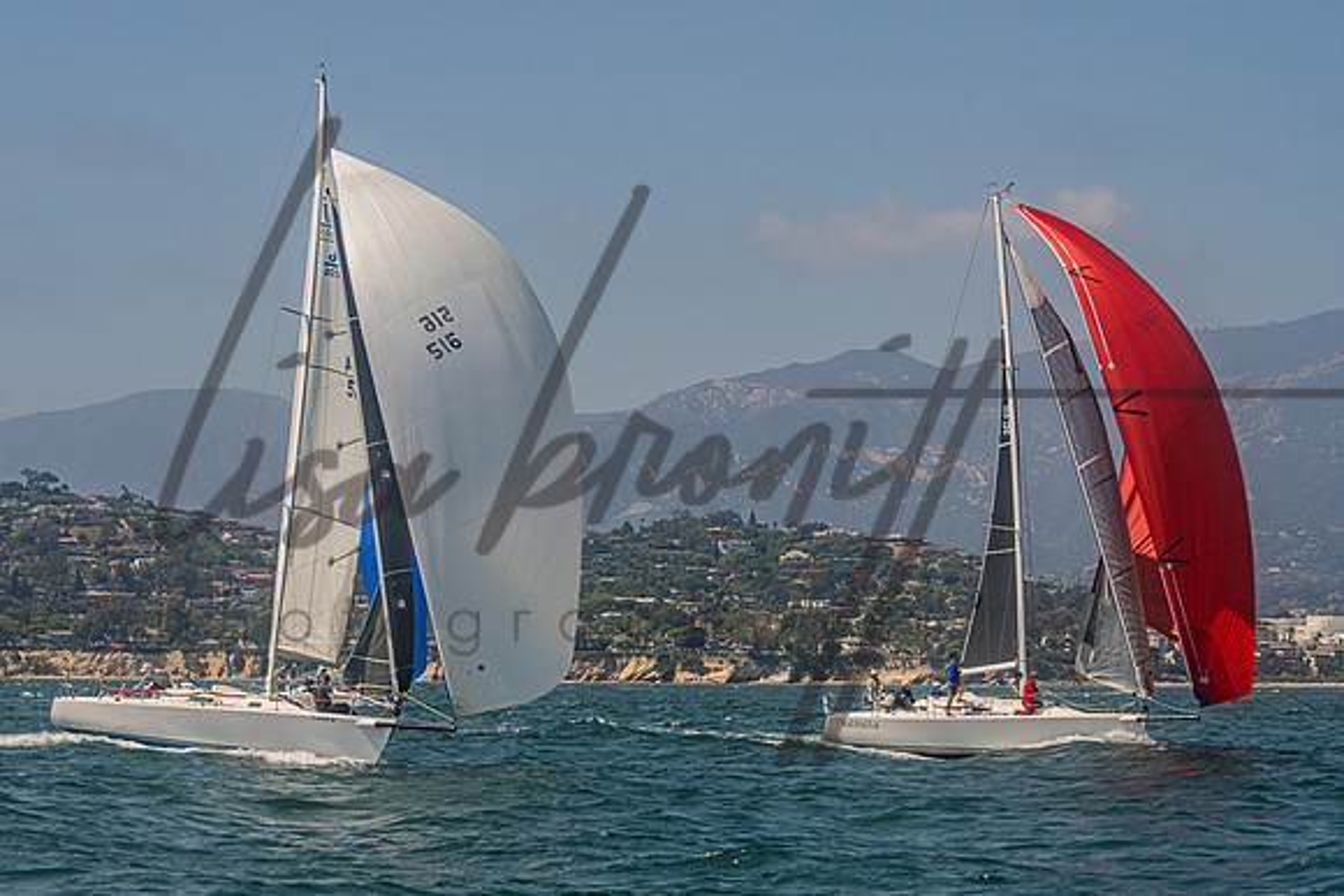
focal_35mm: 112
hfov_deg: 18.3
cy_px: 440
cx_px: 611
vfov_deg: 12.2
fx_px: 4180
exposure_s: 1/2000
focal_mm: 84
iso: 400
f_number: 8
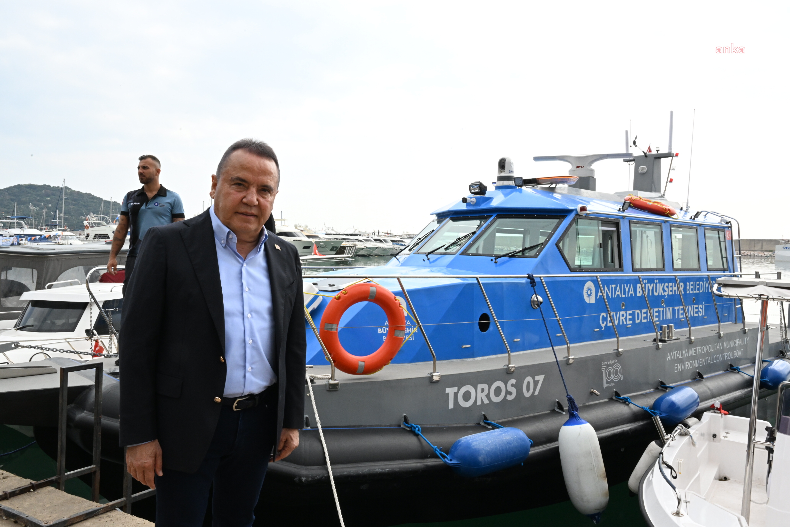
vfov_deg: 43.0
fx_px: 669
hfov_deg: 61.1
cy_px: 264
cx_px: 395
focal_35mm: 30
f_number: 22
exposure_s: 1/320
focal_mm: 30.5
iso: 2000
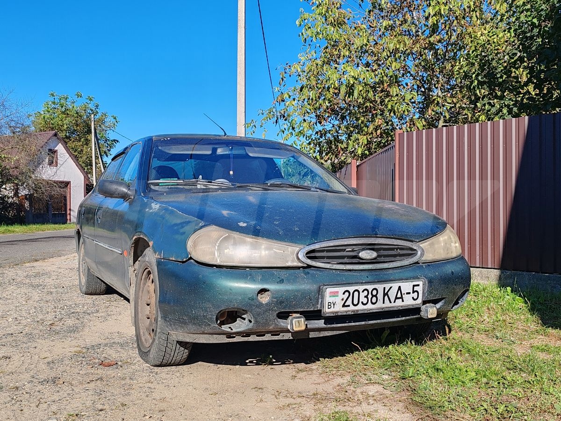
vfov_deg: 37.7
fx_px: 616
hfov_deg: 49.0
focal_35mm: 38
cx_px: 280
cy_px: 210
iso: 50
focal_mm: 6.12
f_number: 1.9
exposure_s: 1/480
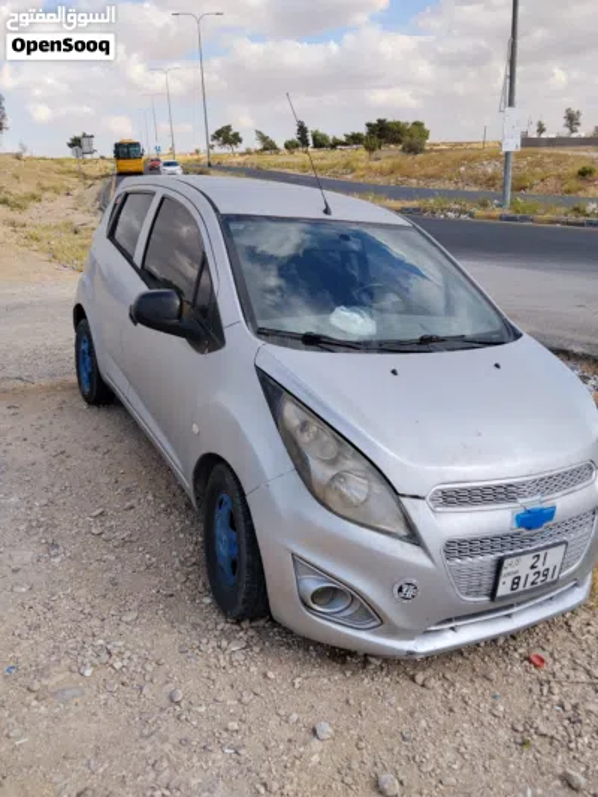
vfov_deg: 61.6
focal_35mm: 29
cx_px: 299
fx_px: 668
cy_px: 398
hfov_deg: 48.2
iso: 50
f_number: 1.8
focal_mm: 4.22
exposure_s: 1/1004
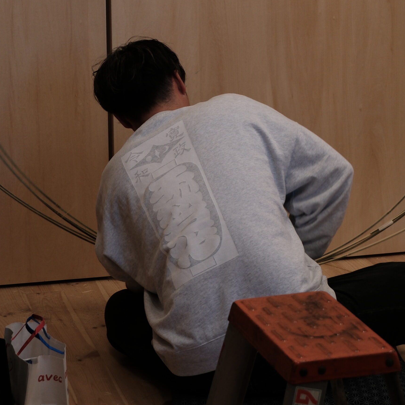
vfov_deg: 14.8
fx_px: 1535
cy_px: 19
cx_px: 190
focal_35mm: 116
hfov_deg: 15.0
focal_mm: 39.6
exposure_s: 1/120
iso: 500
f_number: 5.6
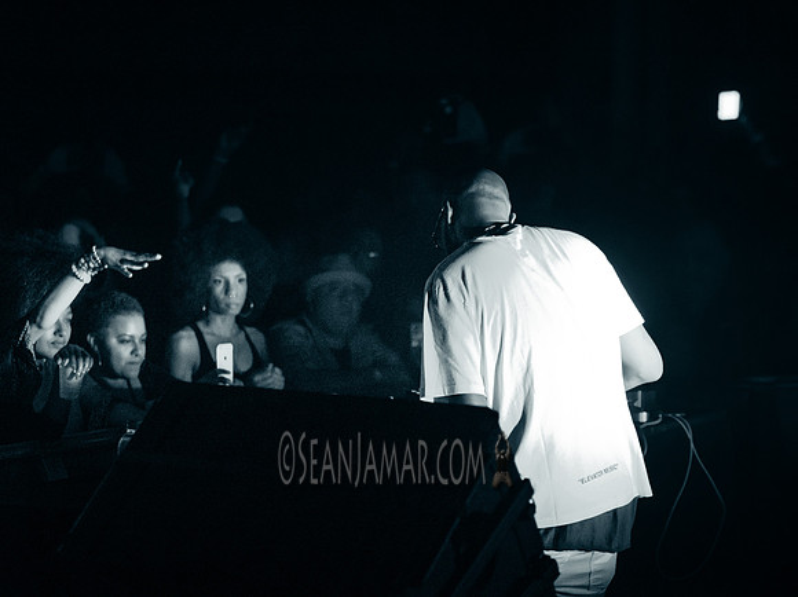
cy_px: 304
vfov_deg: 12.1
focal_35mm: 122
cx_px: 482
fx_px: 2814
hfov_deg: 16.1
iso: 4000
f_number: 2.8
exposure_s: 1/640
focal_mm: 105
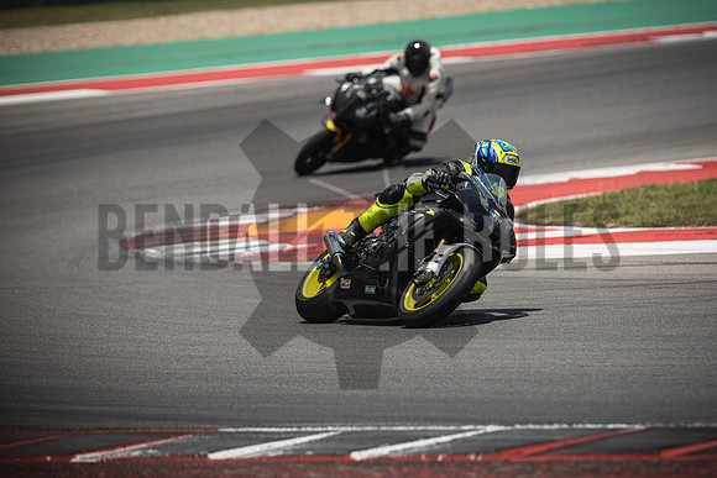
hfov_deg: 6.9
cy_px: 239
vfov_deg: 4.6
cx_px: 358
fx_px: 5976
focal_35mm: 300
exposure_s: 1/2000
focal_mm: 200
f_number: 2.8
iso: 125
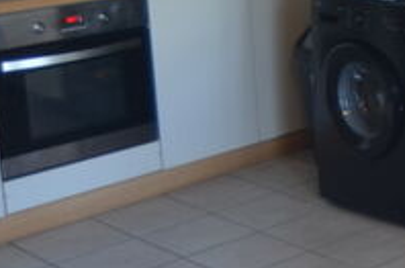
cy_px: 2
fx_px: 1021
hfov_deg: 19.1
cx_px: 640
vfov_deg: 14.7
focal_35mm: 91
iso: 250
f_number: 4
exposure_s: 1/60
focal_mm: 12
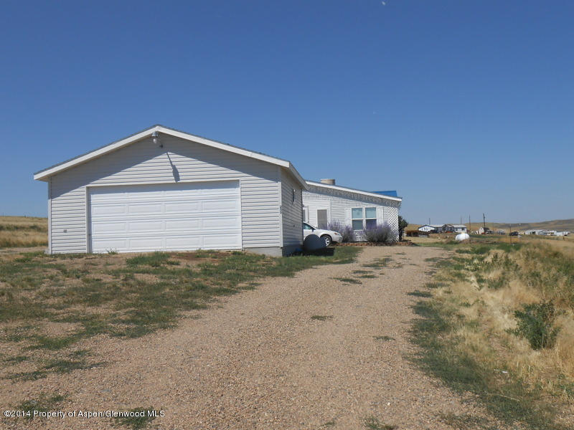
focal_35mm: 34
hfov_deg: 54.0
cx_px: 287
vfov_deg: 41.8
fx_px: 564
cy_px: 215
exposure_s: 1/1500
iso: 80
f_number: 3.9
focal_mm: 6
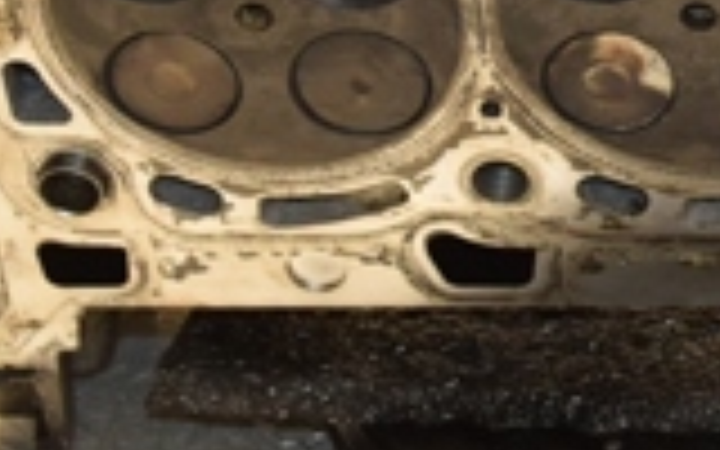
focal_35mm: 196
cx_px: 981
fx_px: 3846
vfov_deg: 6.6
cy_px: -140
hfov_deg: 10.4
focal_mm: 32
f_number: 5
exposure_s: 1/125
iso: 800
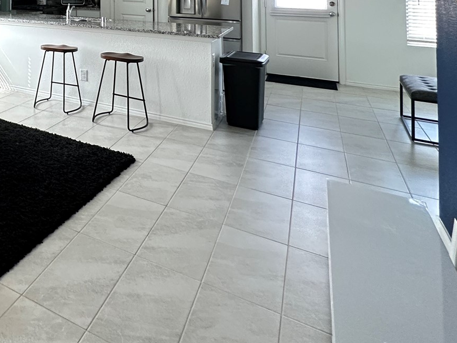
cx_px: -32
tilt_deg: +1.9
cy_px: -36
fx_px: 436
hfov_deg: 44.1
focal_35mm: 33
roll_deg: -0.3
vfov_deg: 36.3
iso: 200
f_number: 2.2
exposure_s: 1/101
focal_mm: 2.22
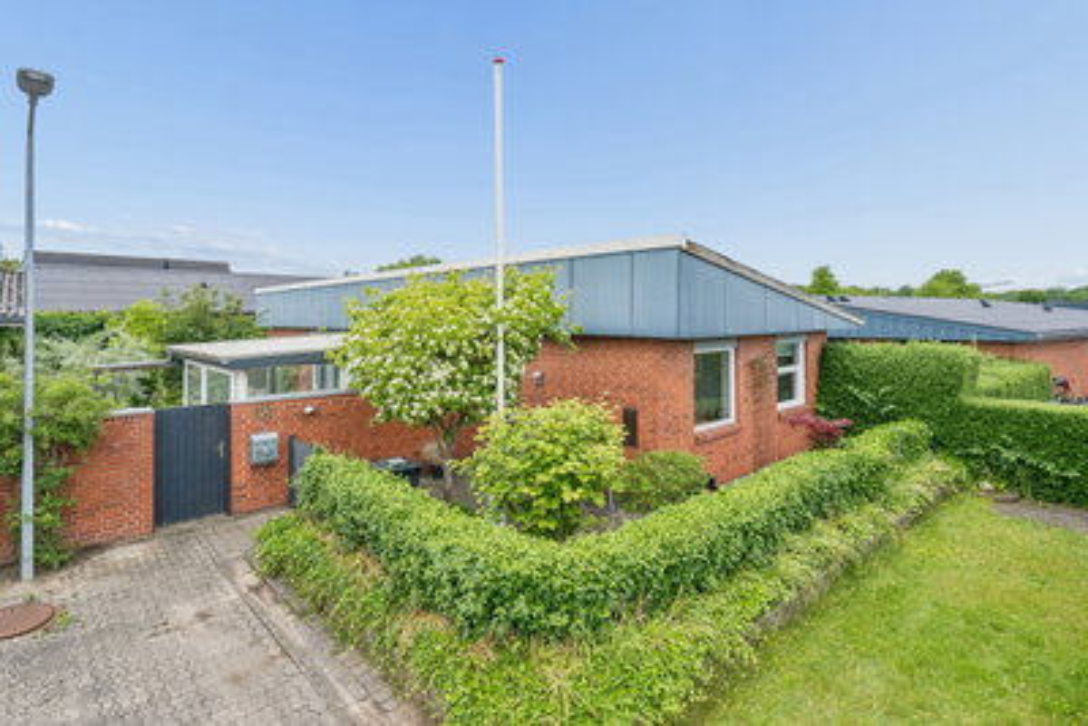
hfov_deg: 90.0
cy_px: 363
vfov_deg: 67.4
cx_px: 544
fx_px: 544
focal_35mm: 18
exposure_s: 1/1000
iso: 1000
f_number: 7.1
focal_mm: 18
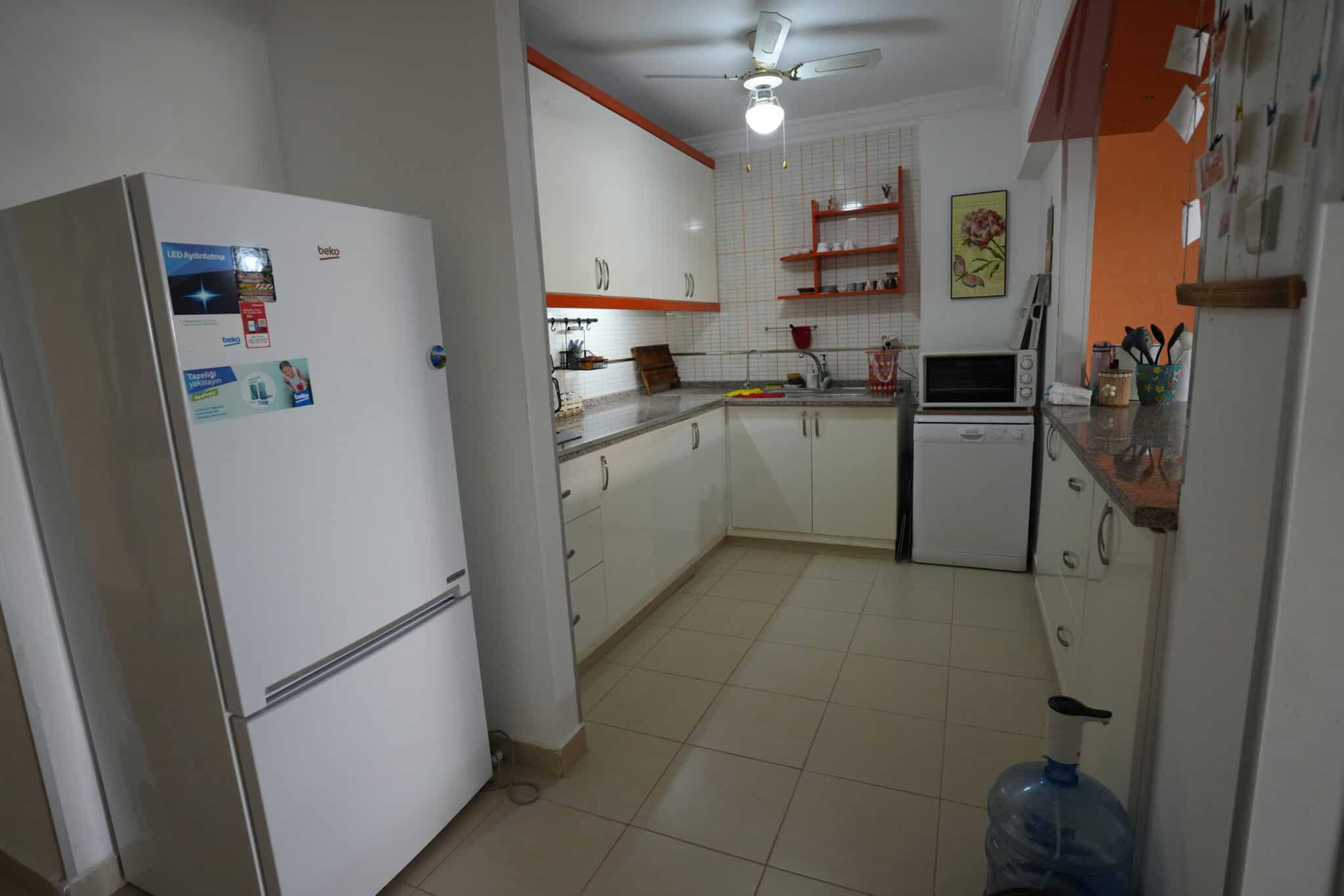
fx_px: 635
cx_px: 672
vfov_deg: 70.4
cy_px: 448
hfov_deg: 93.3
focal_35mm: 17
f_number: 4
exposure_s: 1/160
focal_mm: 17
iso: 1600
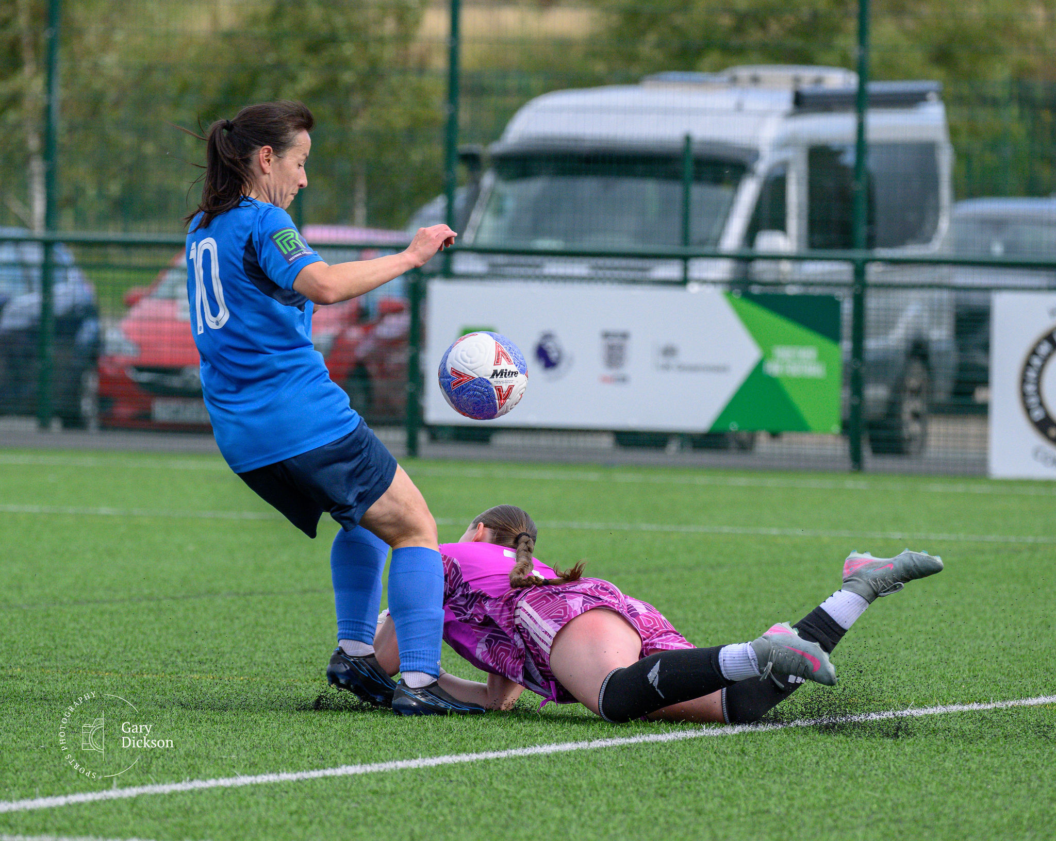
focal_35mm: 399
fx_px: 12436
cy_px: 367
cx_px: 572
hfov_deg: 4.9
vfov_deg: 3.9
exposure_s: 1/2500
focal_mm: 240
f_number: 5
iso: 1250
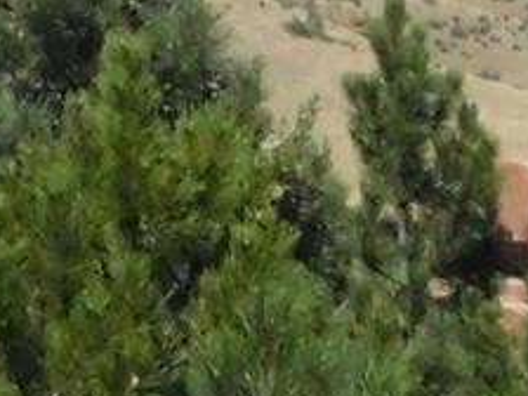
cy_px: -363
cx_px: 47
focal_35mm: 649
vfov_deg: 2.3
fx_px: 9899
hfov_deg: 3.1
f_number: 9
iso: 800
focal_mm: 16.1
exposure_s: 1/1500
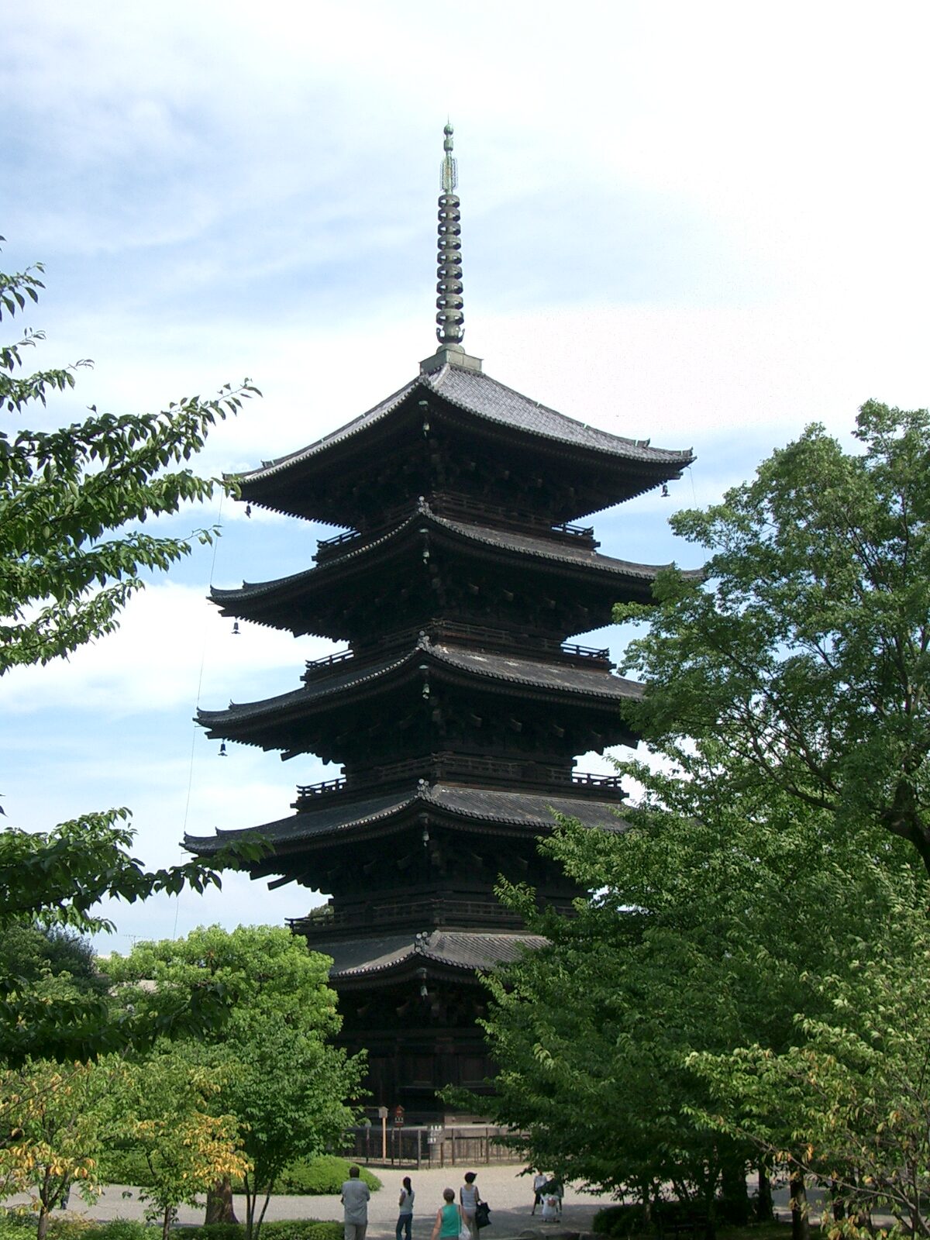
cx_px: 465
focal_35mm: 49
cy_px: 620
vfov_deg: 38.9
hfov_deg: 29.7
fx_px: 1755
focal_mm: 8.2
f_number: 3.1
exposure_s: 1/640
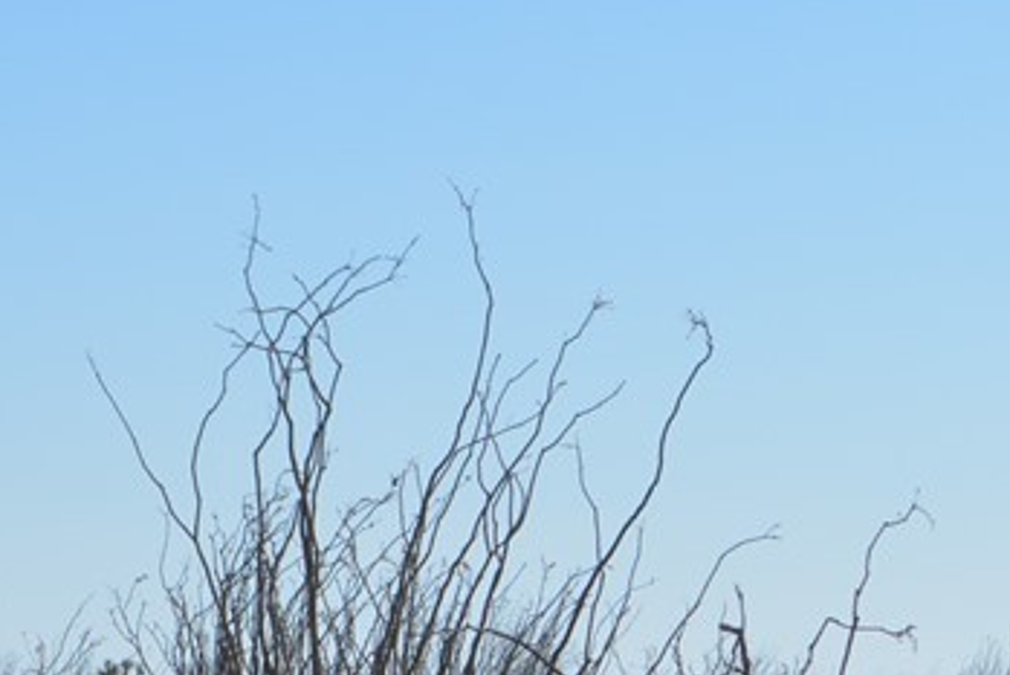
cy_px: 707
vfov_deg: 5.3
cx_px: 726
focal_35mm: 257
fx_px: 7200
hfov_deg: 8.0
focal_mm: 55
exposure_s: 1/2000
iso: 400
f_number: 8
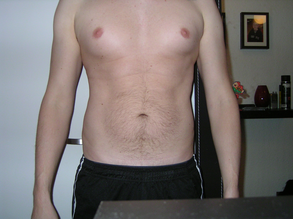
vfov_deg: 39.7
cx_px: 146
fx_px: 305
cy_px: 110
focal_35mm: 36
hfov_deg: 51.4
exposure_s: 1/30
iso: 100
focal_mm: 5.6
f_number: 2.8
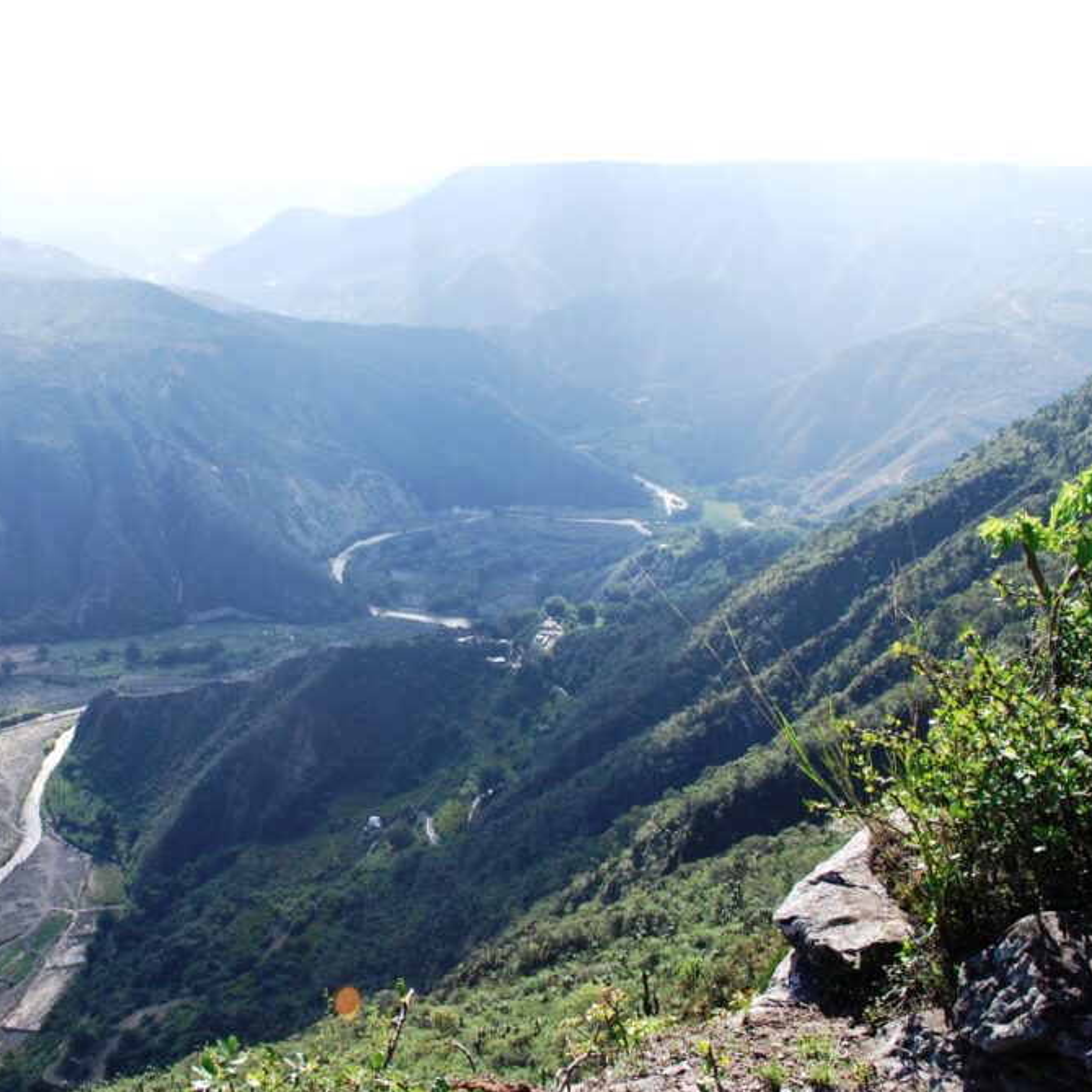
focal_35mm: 39
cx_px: 354
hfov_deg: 42.2
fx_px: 1392
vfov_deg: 42.8
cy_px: 542
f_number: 9
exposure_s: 1/160
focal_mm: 20
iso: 200
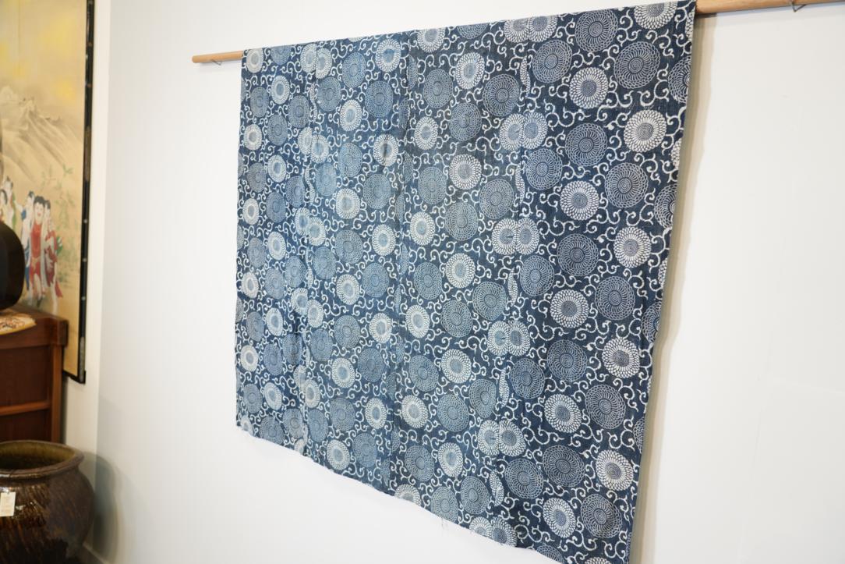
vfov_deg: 43.6
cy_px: 282
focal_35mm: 30
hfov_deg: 61.9
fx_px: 704
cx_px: 422
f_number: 4
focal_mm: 30
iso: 400
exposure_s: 1/30
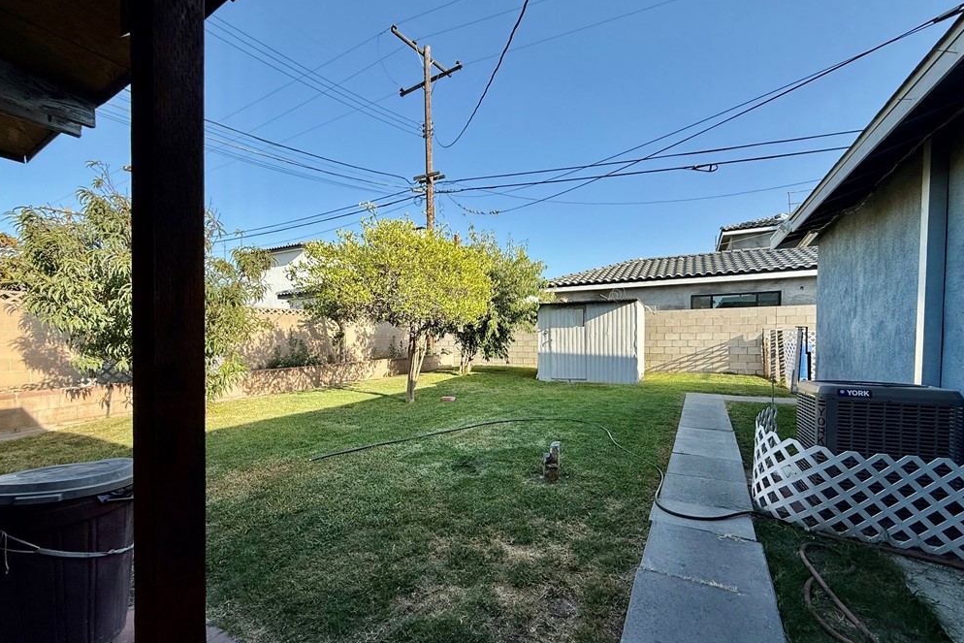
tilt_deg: -2.6
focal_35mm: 15
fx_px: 402
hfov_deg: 100.4
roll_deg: +0.4
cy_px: 355
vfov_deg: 77.1
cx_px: 483
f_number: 2.2
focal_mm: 2.22
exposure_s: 1/955
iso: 50
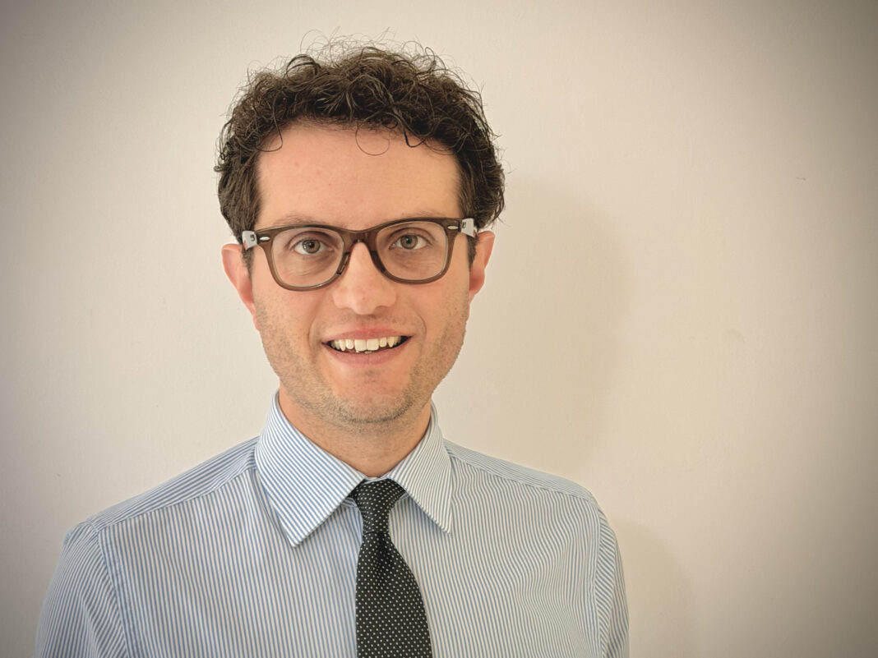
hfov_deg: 39.7
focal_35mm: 48
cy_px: 329
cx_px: 439
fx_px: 1217
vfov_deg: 30.3
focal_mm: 6.76
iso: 160
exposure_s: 1/60
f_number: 1.78
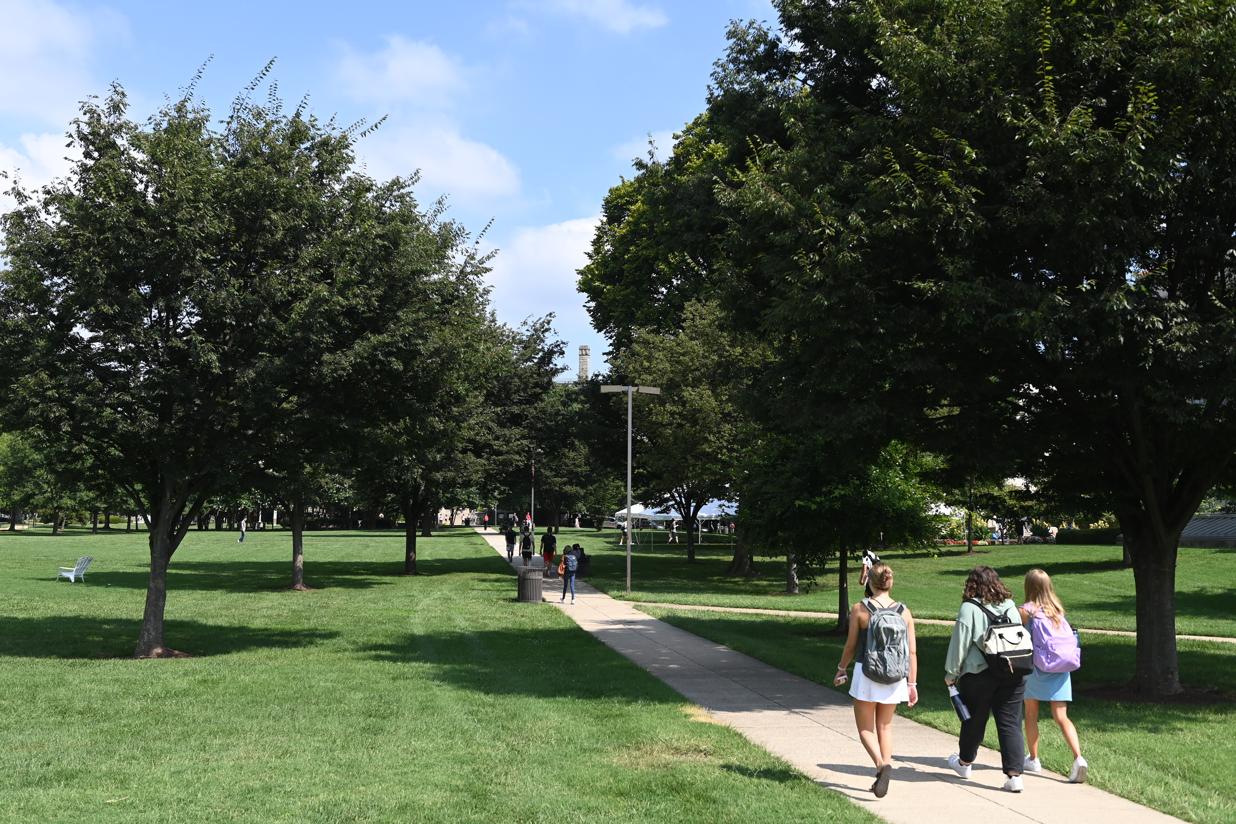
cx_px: 618
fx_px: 1305
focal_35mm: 38
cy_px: 412
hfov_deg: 50.7
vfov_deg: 35.1
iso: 400
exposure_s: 1/1250
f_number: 5.6
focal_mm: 38
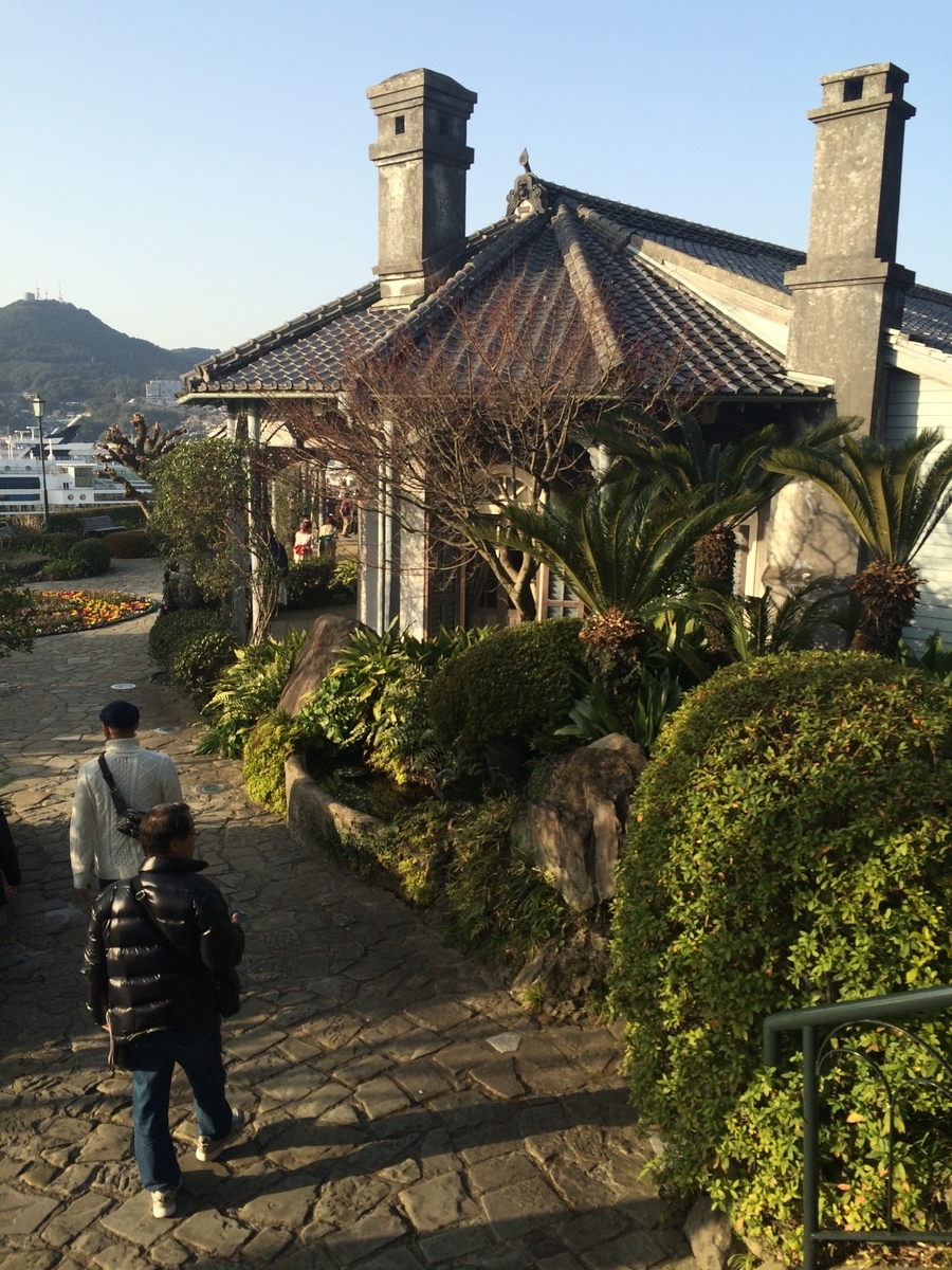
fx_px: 1063
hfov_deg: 48.2
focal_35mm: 29
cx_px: 476
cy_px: 635
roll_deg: -0.5
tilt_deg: -10.9
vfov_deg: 61.7
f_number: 2.2
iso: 32
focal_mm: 4.15
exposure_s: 1/855
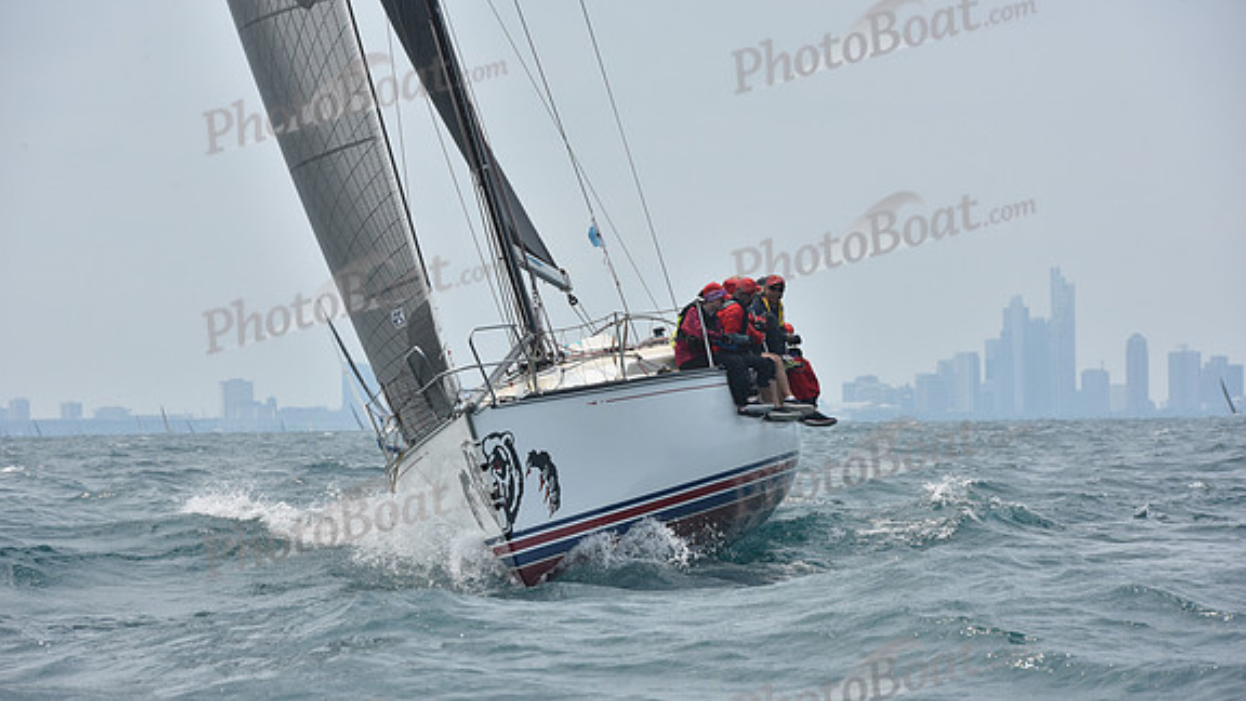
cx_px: 621
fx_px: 6971
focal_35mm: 211
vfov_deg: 5.8
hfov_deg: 10.2
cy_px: 380
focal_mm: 200
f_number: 11
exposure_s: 1/800
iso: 250
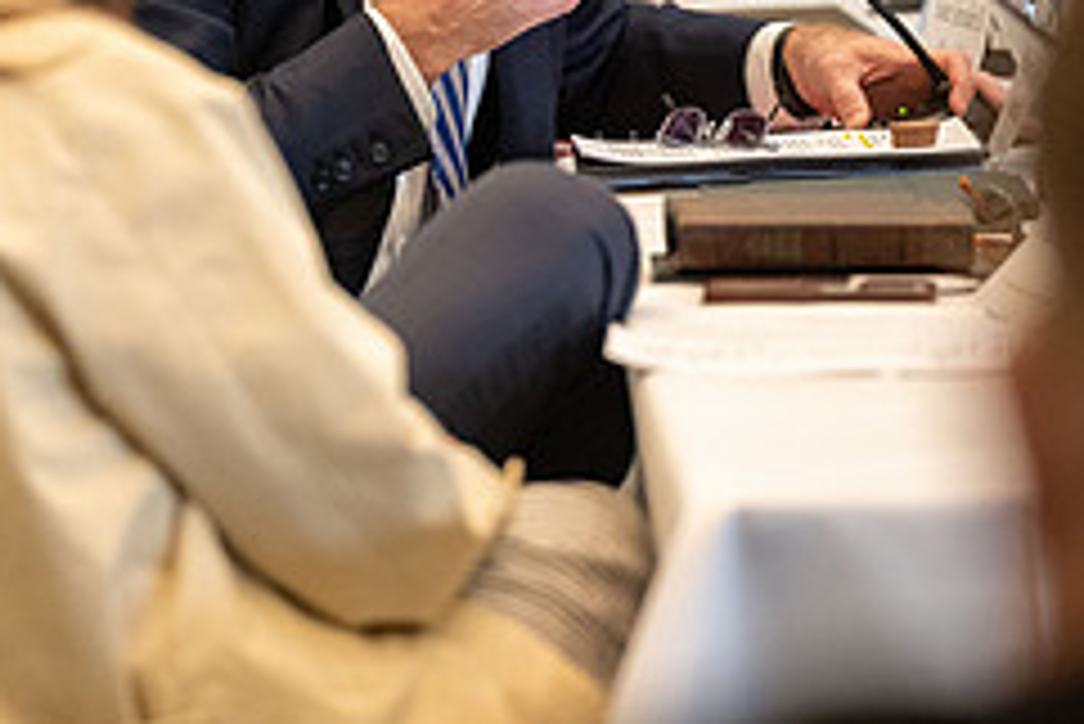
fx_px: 14492
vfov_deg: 2.9
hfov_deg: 4.3
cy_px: 74
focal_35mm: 481
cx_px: 342
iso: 2500
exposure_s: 1/200
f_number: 2.8
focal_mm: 200
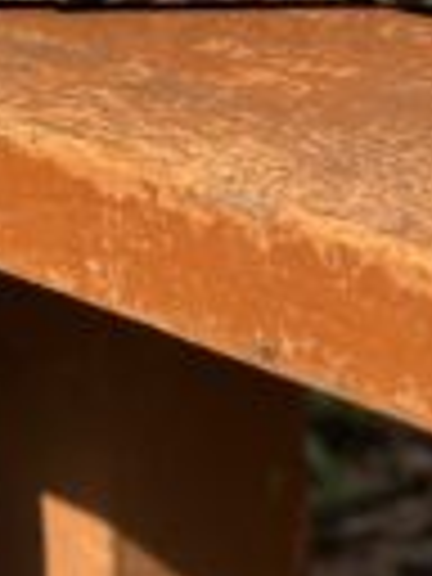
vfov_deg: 8.7
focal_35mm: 217
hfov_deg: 6.8
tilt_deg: -6.2
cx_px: 360
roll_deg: +2.4
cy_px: -479
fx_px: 3611
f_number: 1.6
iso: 40
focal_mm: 5.96
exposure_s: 1/1522
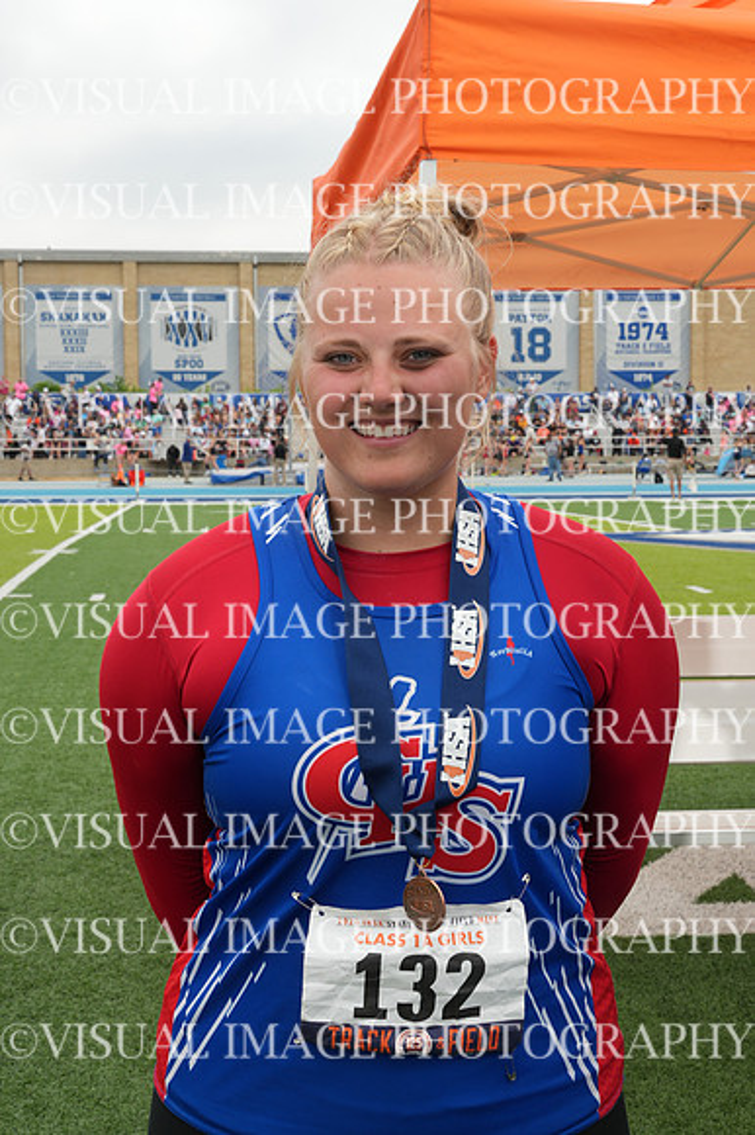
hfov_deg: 24.4
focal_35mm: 56
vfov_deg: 36.0
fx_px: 1748
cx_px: 378
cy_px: 568
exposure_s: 1/125
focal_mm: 37
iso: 125
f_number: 11
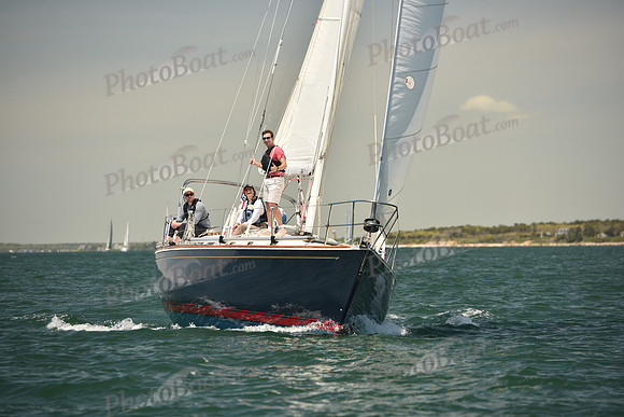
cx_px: 312
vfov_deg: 6.9
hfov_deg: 10.3
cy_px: 208
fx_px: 3467
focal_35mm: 200
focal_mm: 200
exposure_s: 1/800
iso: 250
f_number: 5
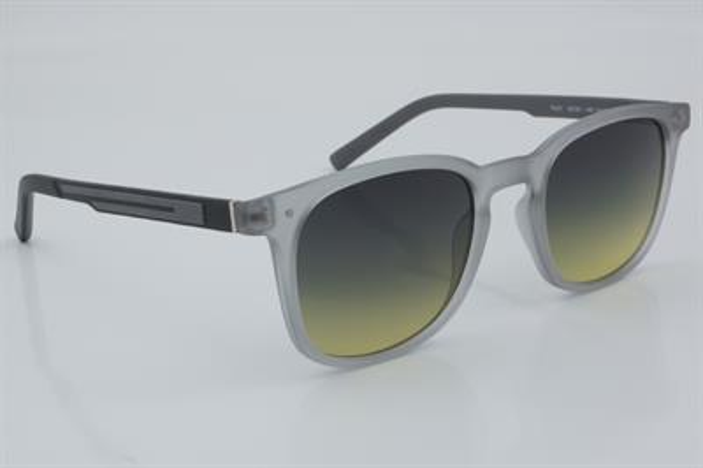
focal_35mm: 75
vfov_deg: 18.2
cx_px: 352
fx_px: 1463
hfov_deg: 27.0
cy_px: 234
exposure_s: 1/4
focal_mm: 50
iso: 100
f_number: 32
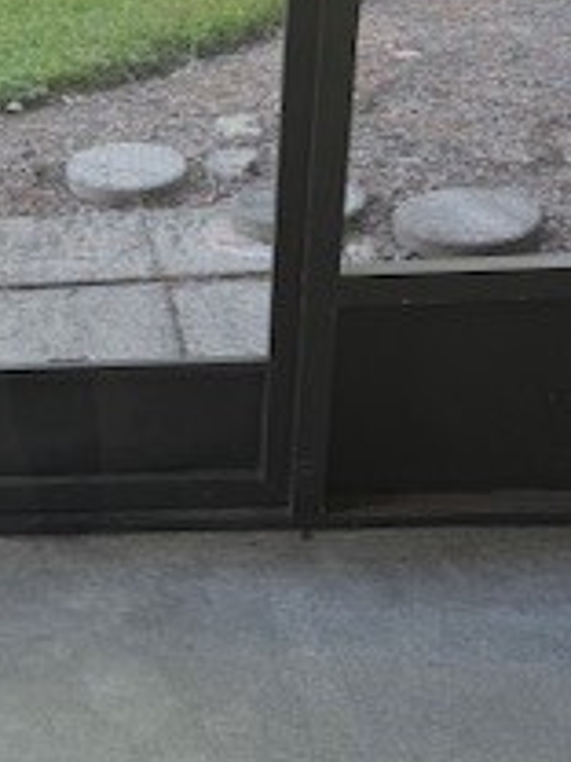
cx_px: -37
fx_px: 1628
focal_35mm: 74
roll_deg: +1.6
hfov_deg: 19.2
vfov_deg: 26.3
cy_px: 355
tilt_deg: -26.8
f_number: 1.78
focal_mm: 6.76
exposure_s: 1/368
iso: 80
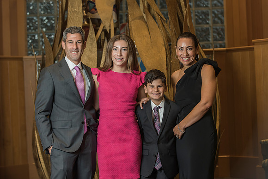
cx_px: 131
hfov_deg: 24.3
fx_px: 623
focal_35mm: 84
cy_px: 88
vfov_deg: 16.3
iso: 800
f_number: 4
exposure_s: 1/200
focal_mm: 82
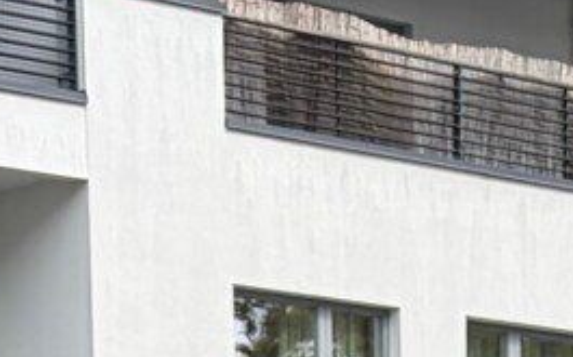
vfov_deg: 5.7
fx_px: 3167
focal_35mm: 203
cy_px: 1286
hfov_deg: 10.2
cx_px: 621
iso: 64
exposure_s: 1/1263
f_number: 1.6
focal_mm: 5.96
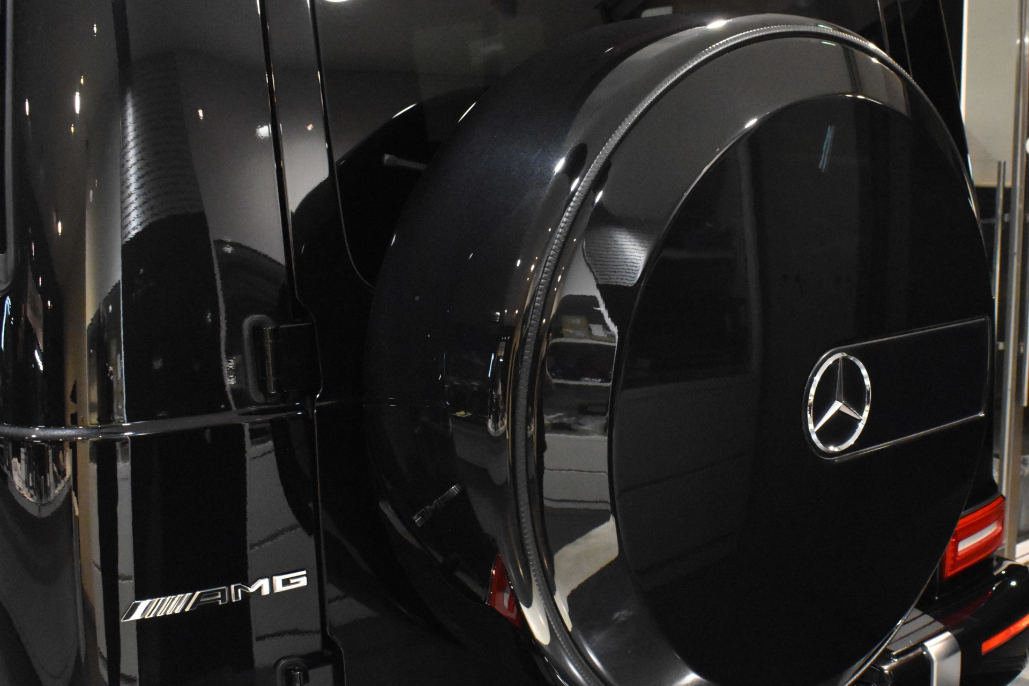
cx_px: 650
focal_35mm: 44
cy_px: 393
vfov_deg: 30.5
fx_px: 1258
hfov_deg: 44.1
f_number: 8
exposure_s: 1/40
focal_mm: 22
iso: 6400
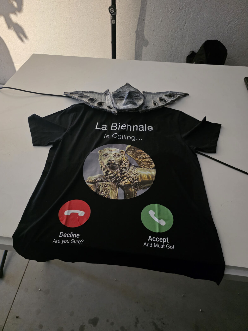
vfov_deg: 73.9
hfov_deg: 58.9
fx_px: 220
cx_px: 124
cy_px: 166
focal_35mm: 23
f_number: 1.7
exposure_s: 1/100
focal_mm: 6.3
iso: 1250
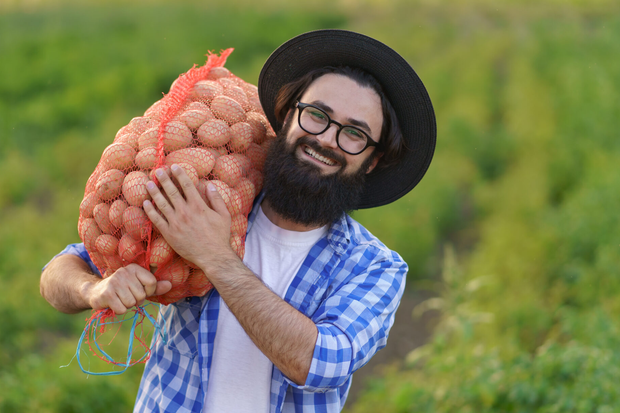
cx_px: 245
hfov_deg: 17.2
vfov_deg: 11.5
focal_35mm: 119
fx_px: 2049
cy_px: 216
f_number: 2
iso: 320
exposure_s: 1/500
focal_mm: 85
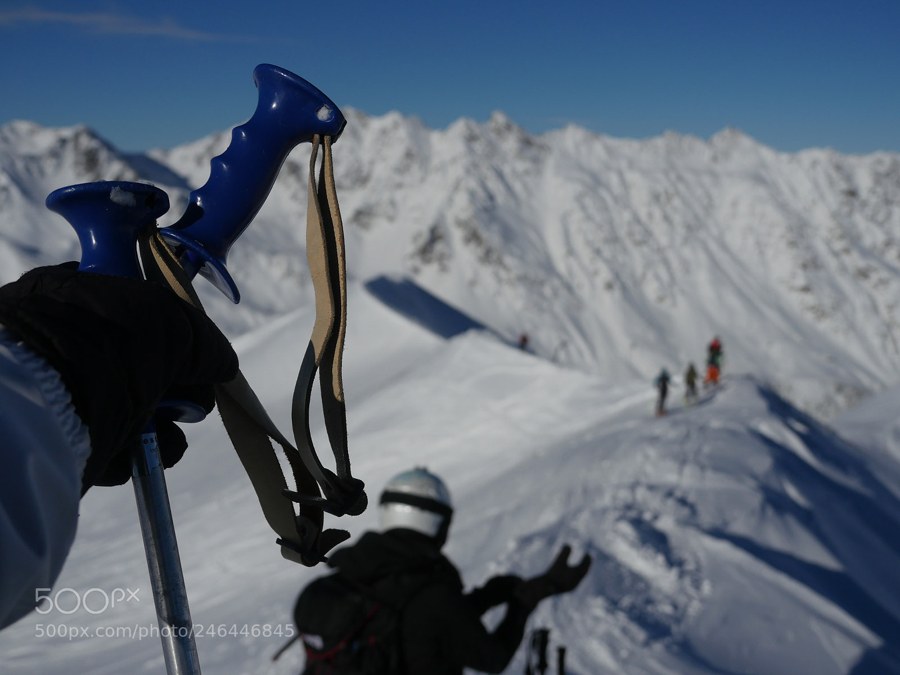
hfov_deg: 42.9
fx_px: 1144
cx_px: 450
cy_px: 338
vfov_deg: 32.9
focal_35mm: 44
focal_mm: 22
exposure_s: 1/8000
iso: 200
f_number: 4.5
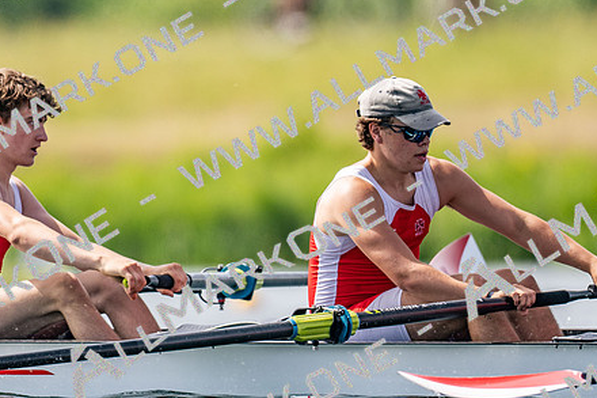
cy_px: 193
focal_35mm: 1187
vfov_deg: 1.2
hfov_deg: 1.7
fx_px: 19676
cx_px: 345
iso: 220
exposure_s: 1/2500
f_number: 4
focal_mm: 600
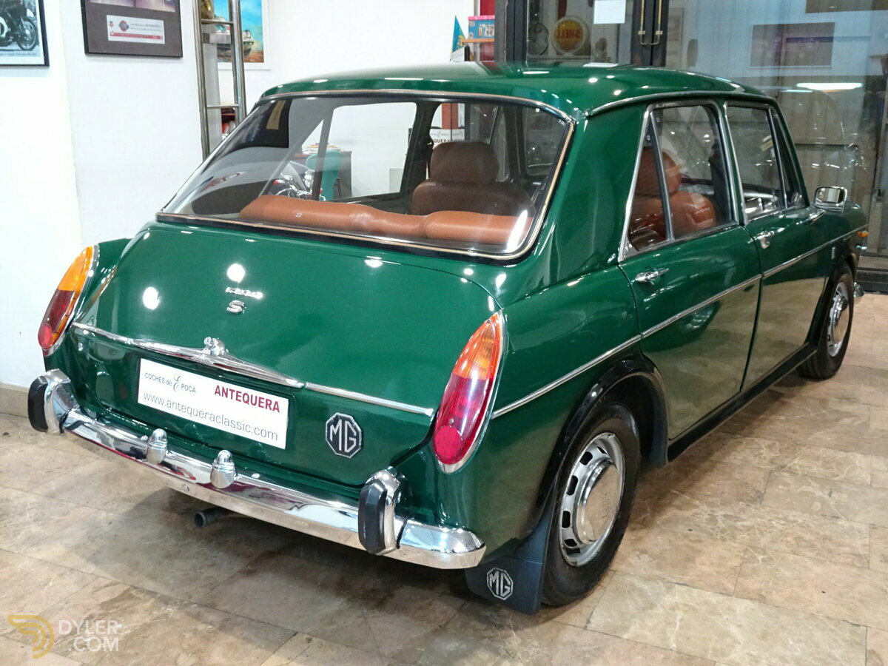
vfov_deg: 40.7
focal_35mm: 35
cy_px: 333
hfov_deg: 52.6
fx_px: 898
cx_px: 444
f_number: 4
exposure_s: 1/13
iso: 800
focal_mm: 5.98
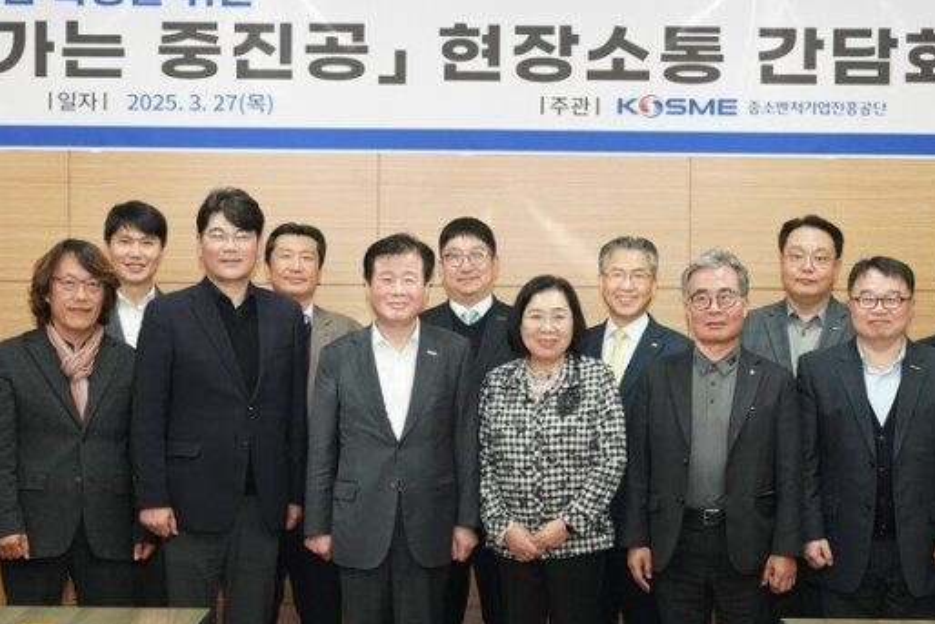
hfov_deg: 40.3
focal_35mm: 49
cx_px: 473
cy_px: 275
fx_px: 1273
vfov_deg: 27.5
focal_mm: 42
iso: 3200
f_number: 5.6
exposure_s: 1/161
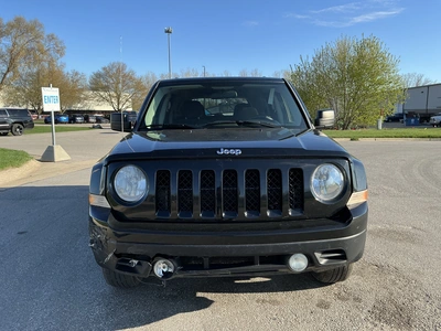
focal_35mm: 28
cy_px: 166
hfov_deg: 63.4
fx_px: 357
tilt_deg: -6.0
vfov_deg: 49.7
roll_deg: -0.6
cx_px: 220
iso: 25
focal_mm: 3
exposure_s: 1/792
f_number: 1.8
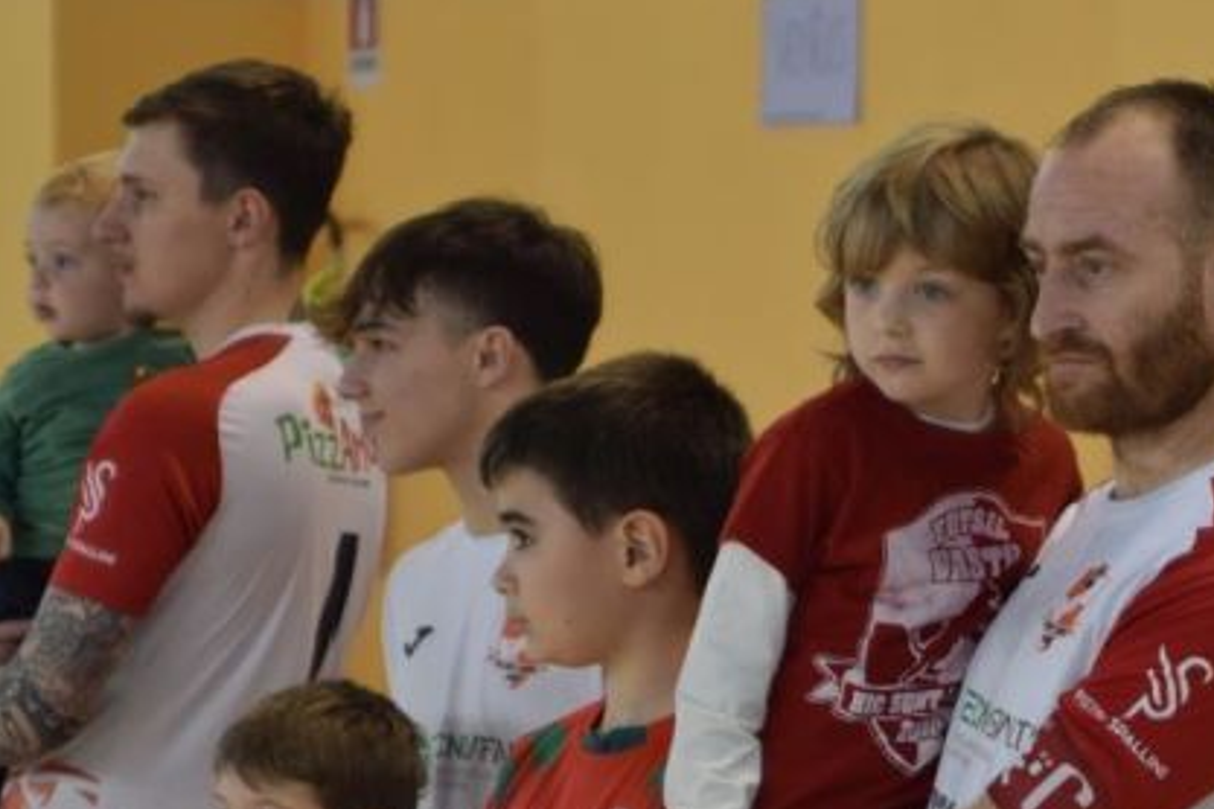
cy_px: 675
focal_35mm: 216
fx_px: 7282
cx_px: 1019
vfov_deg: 6.4
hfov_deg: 9.5
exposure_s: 1/200
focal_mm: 75
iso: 320
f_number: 2.8
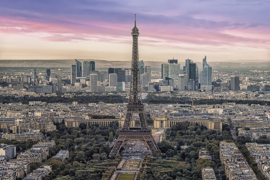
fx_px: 1126
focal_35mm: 150
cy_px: 90
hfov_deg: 13.7
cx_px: 135
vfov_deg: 9.2
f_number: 8
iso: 64
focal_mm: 150
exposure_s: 1/15
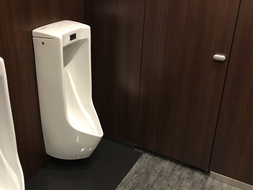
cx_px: 86
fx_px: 278
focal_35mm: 38
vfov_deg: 37.6
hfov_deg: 48.2
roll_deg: +0.2
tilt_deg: -21.6
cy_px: 81
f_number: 1.8
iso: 100
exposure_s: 1/14
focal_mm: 3.99
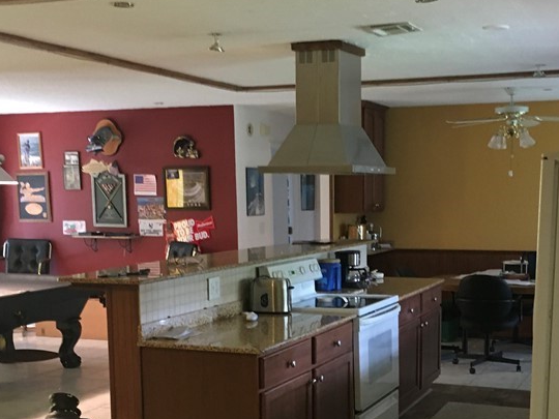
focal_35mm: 55
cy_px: 333
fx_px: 888
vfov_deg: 26.1
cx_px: 342
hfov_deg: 34.8
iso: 200
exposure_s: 1/17
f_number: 2.2
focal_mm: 4.15
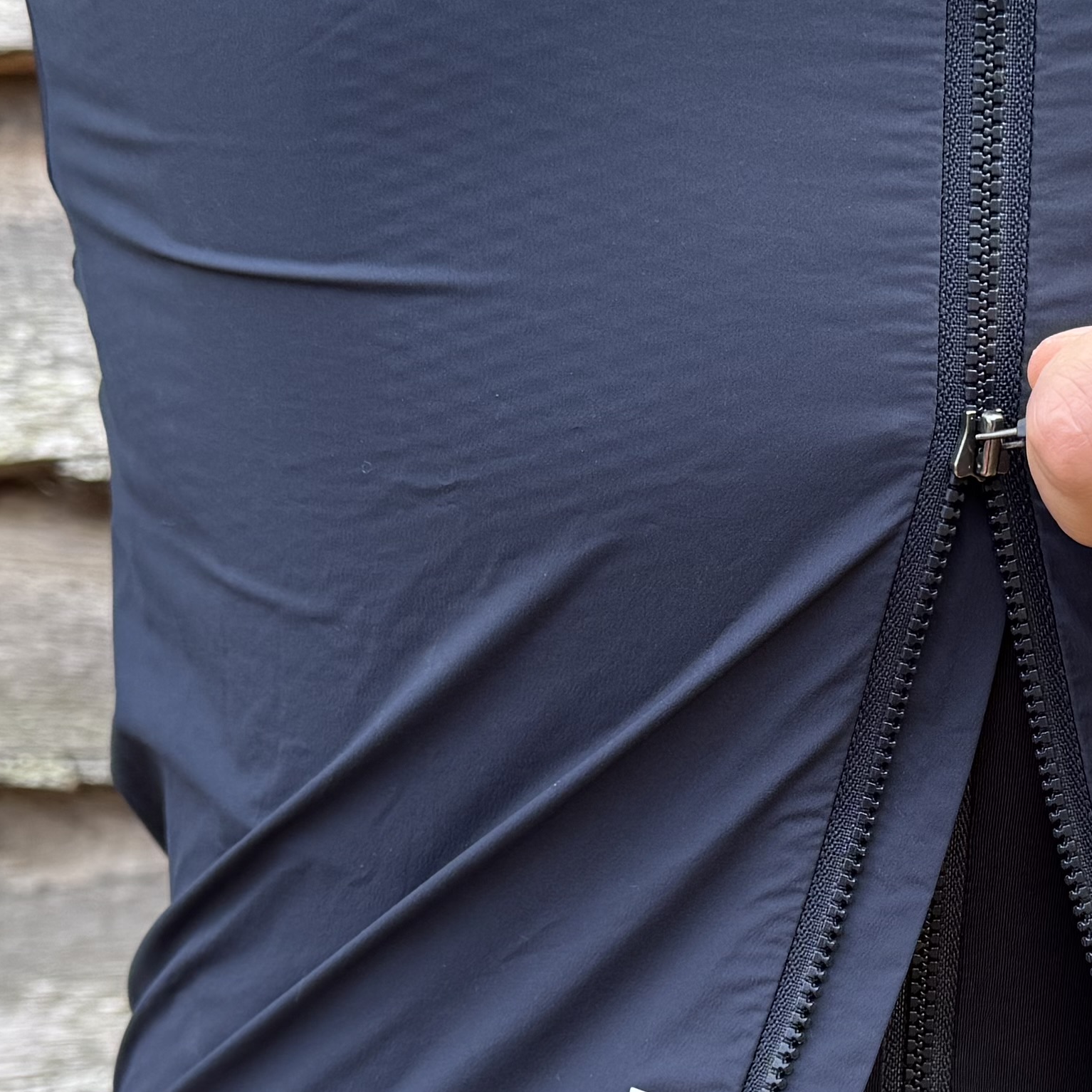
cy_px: 814
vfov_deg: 21.7
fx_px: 2820
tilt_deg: -12.8
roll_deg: -0.3
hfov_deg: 21.4
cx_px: 977
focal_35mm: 79
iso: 80
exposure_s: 1/340
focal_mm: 6.76
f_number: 1.78
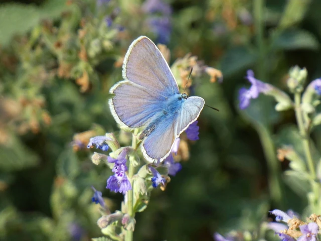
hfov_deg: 3.8
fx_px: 4776
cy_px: 120
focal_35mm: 515
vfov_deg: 2.9
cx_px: 160
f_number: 5.6
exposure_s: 1/100
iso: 125
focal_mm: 92.3
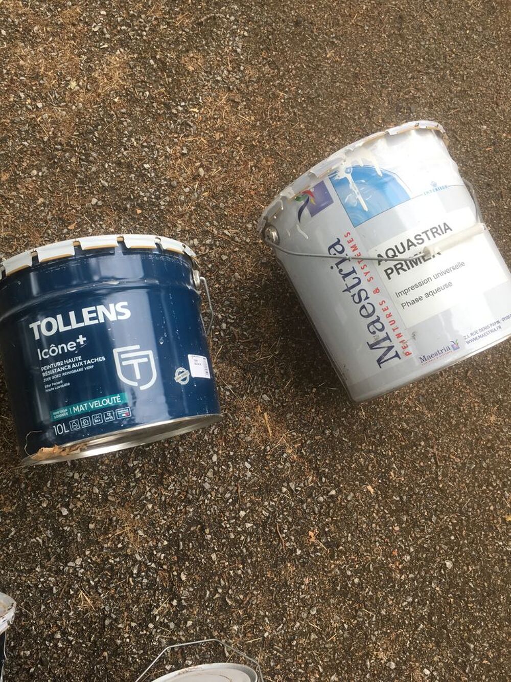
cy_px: 341
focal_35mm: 29
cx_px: 256
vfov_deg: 61.7
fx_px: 571
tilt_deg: -73.6
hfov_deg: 48.2
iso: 25
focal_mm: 4.15
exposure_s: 1/100
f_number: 2.2
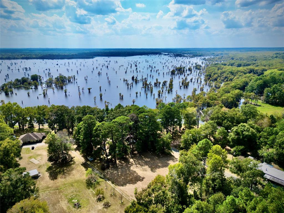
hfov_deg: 71.6
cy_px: 106
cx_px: 142
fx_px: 197
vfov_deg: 56.8
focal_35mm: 24
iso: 110
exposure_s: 1/3200
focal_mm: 6.72
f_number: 1.7
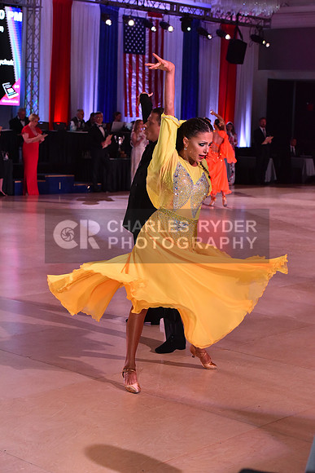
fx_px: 918
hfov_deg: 19.5
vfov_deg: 28.8
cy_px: 236
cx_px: 158
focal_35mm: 70
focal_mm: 70
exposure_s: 1/320
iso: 2500
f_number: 6.3
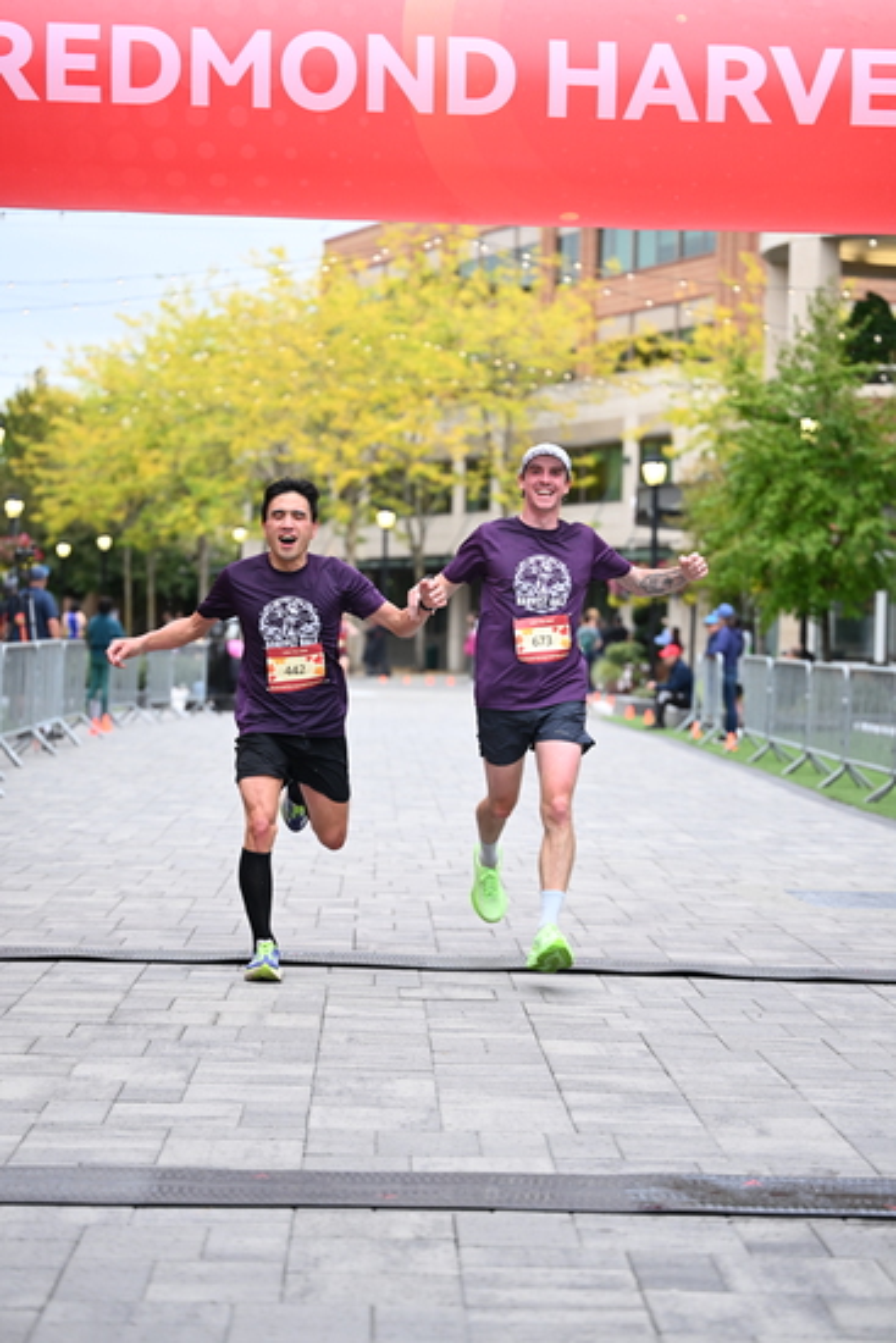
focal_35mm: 77
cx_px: 448
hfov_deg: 17.7
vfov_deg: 26.3
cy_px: 672
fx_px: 2873
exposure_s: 1/1250
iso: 1250
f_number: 2.8
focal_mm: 77
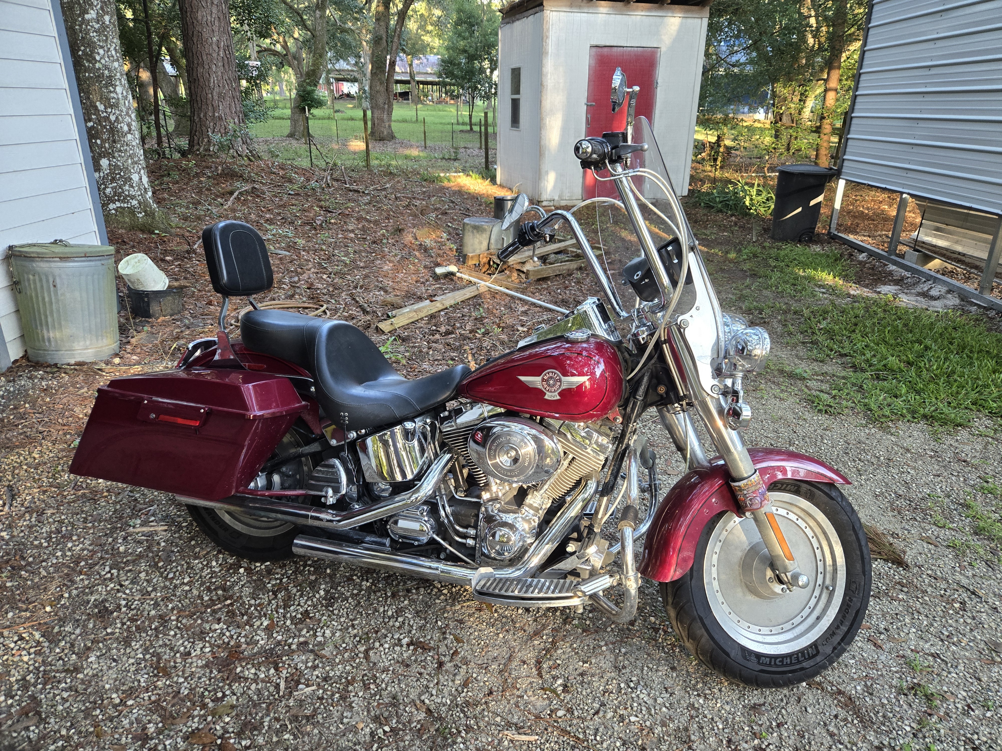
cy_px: 376
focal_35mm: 23
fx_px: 666
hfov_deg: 73.9
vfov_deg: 58.9
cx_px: 501
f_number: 1.8
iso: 200
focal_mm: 5.4
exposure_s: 1/180
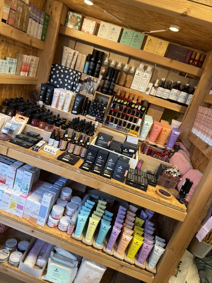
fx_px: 196
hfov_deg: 56.8
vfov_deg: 71.6
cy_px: 142
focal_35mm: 24
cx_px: 106
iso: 200
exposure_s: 1/100
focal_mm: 6.76
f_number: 1.78
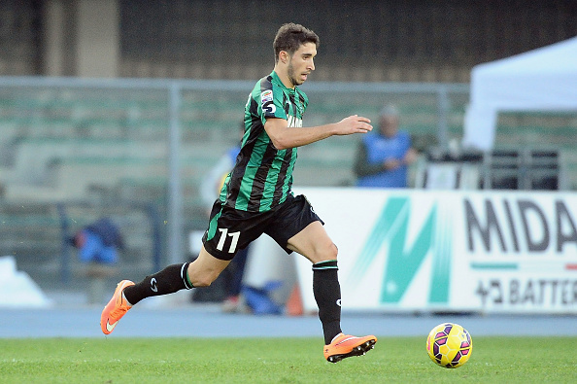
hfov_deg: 4.1
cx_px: 288
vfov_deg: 2.7
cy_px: 192
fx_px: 8007
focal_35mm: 500
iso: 4500
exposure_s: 1/1000
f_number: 5
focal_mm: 500
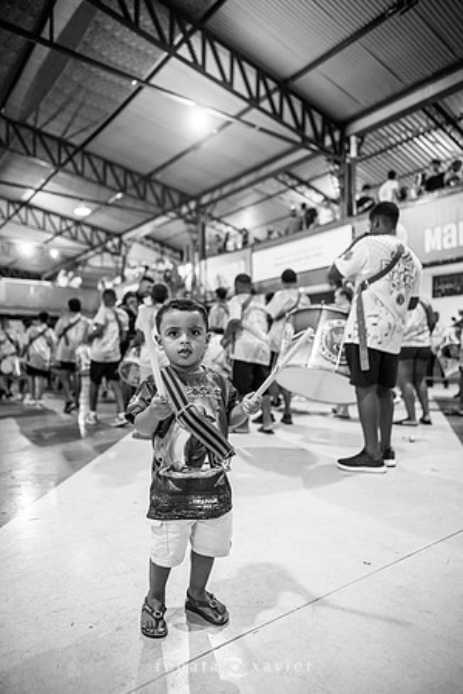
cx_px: 232
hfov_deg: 53.1
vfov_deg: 73.7
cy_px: 347
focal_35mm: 24
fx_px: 463
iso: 800
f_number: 1.8
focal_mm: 24
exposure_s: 1/200
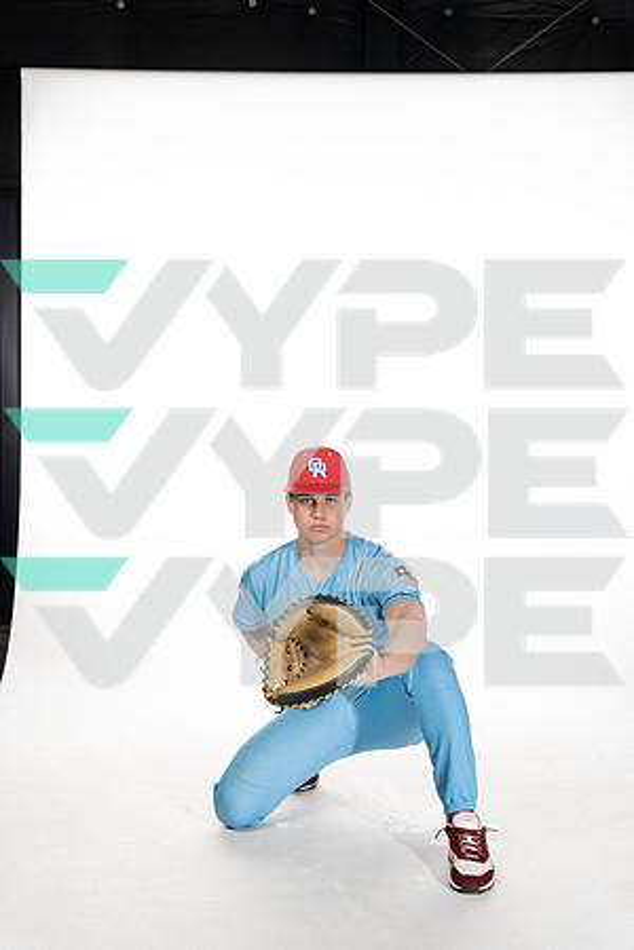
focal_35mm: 49
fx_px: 1294
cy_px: 475
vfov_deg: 40.3
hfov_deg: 27.5
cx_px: 317
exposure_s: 1/250
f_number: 6.3
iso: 400
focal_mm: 49
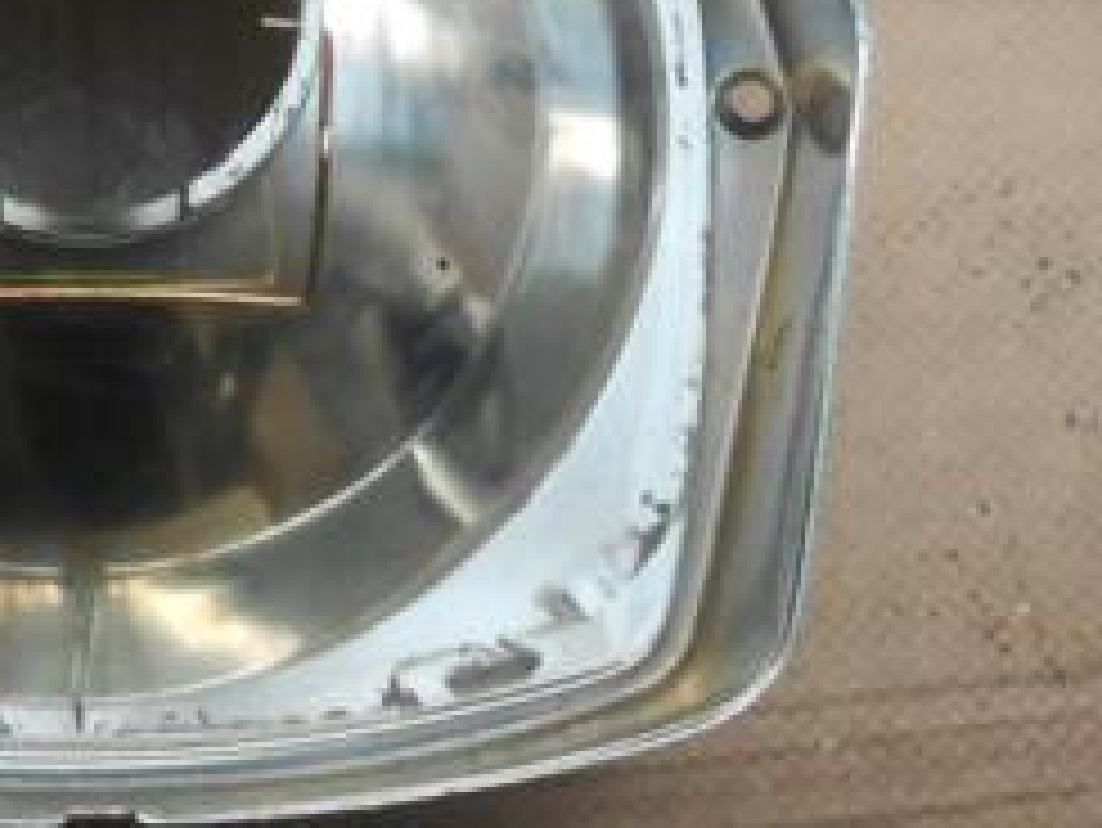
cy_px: 310
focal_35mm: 85
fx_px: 2707
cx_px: -13
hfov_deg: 22.1
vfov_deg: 17.4
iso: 250
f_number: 3.5
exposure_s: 1/30
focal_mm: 4.6
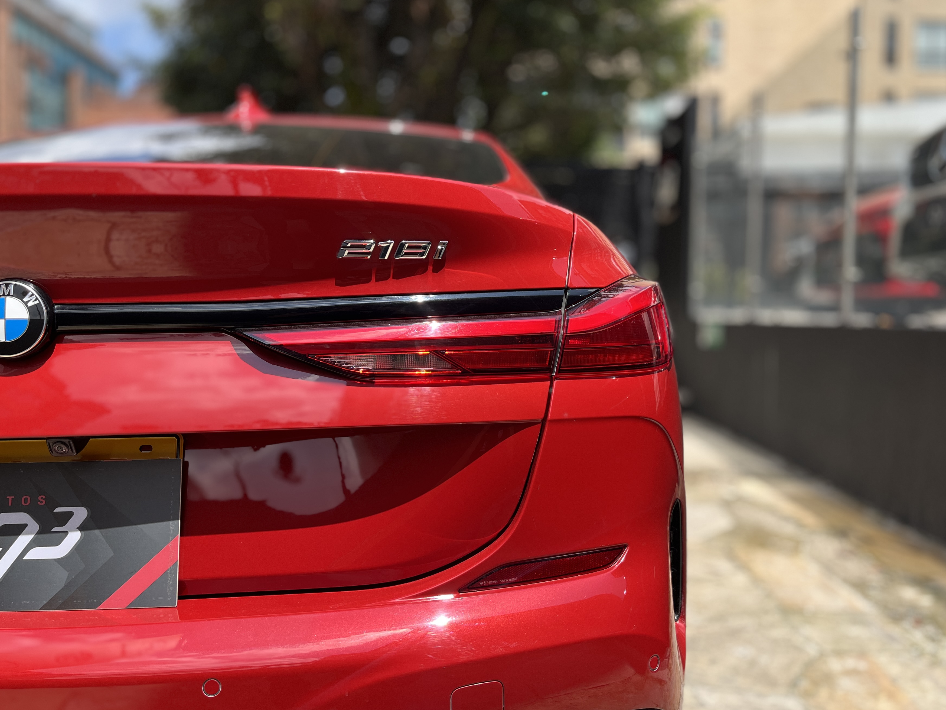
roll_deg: +0.1
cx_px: 494
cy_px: 356
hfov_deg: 59.9
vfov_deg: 46.8
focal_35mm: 30
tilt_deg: -2.9
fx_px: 820
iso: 50
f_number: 1.6
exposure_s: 1/1252
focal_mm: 5.1
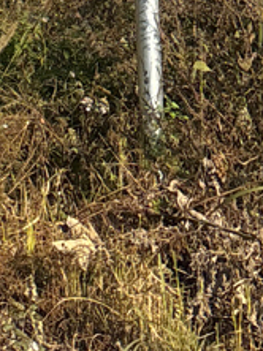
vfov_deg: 9.0
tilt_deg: +23.6
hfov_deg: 8.0
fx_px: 1786
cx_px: -283
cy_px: -730
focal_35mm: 176
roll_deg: -4.1
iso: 50
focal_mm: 5.96
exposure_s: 1/2242
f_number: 1.6
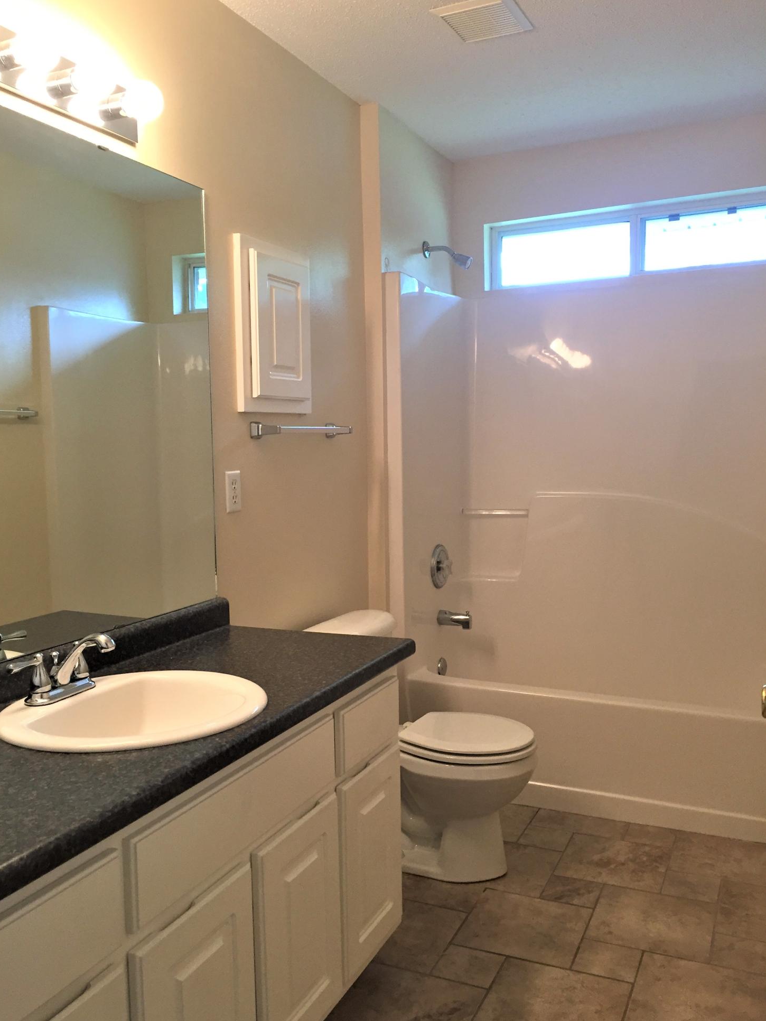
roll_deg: +1.0
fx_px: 885
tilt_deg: -4.3
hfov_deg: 46.8
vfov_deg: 60.0
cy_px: 519
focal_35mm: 30
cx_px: 375
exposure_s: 1/30
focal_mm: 4.15
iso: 50
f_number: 2.2
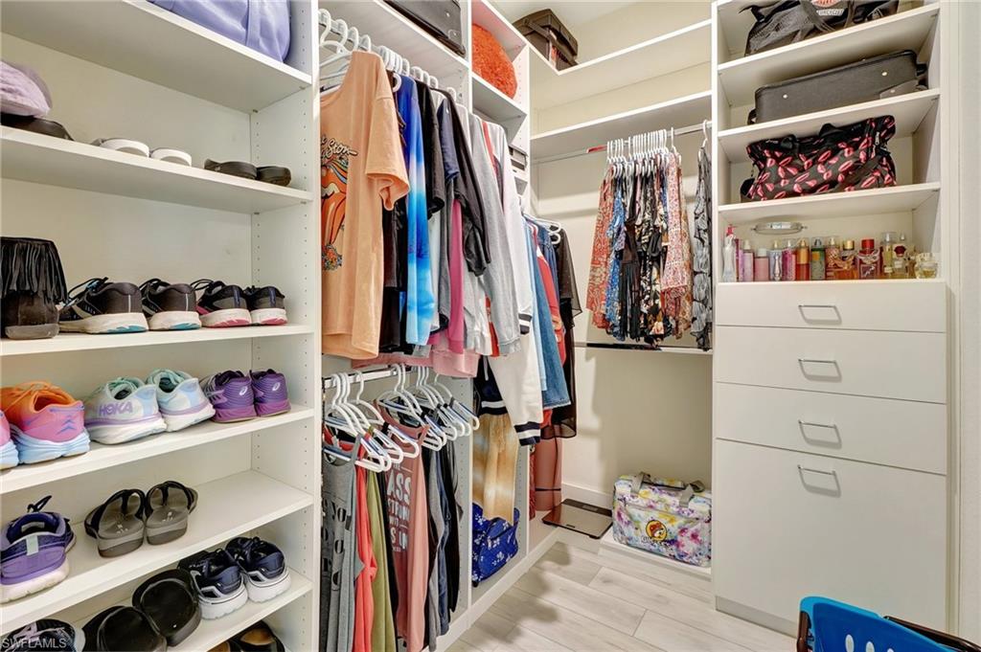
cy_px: 326
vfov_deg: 77.2
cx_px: 490
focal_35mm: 15
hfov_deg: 100.4
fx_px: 408
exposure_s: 1.5
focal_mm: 10
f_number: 9.5
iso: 500
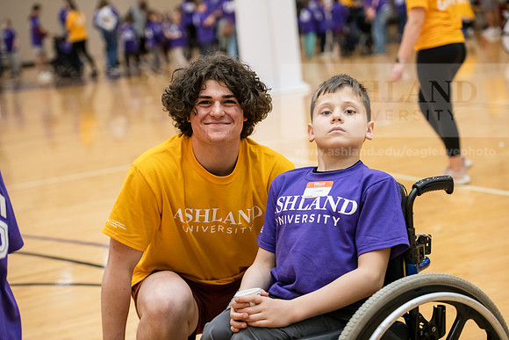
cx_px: 254
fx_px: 1103
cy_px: 170
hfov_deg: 26.0
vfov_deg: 17.5
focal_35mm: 78
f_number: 3.2
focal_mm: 78
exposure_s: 1/200
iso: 2500
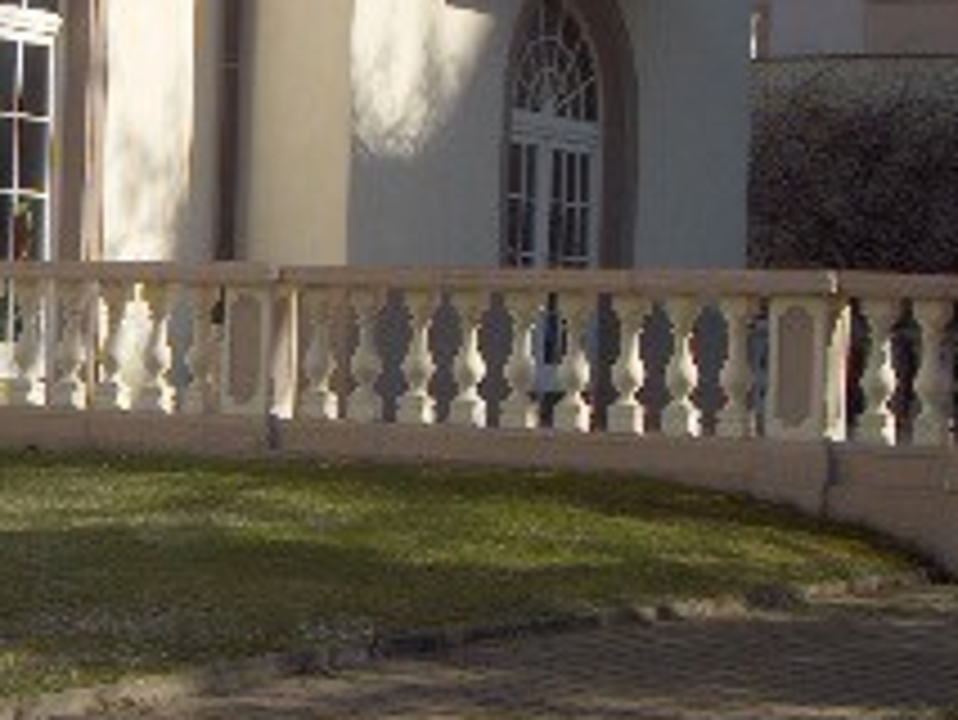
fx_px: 3240
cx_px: 94
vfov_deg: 12.7
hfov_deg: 16.6
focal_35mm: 117
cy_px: 338
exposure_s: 1/433
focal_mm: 8
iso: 55
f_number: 4.8
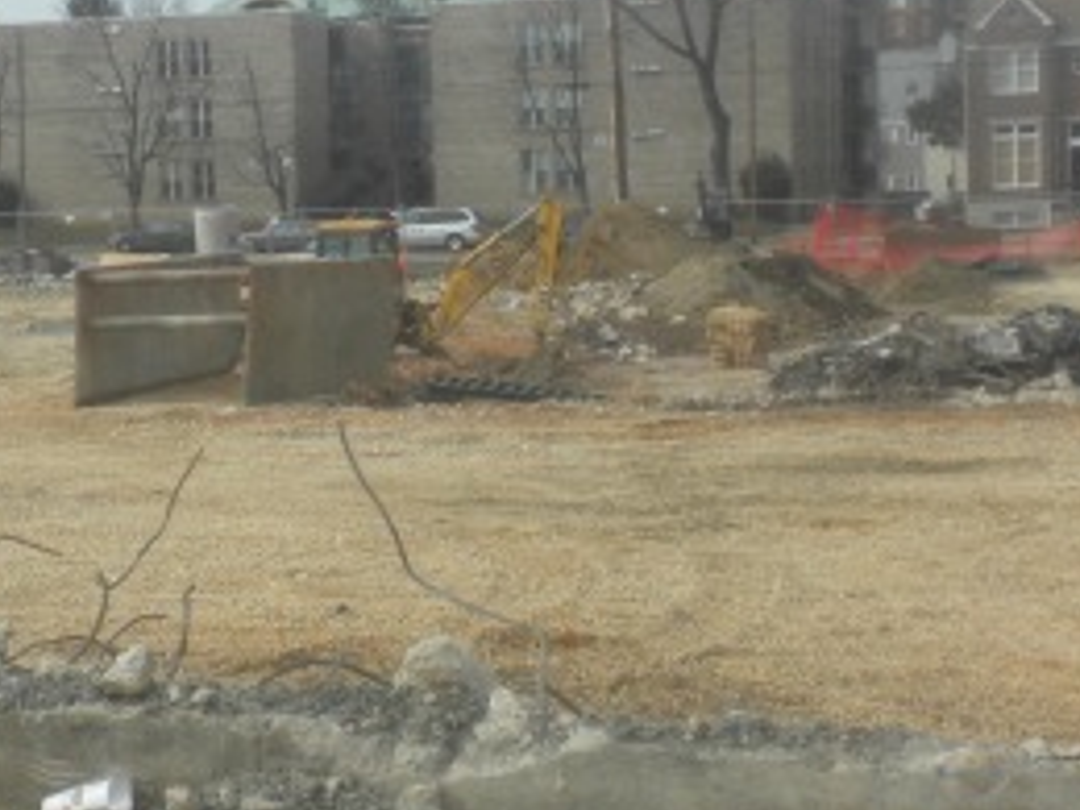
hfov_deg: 33.5
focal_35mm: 57
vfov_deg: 25.6
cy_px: 361
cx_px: 374
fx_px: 1778
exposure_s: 1/106
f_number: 10
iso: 64
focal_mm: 6.6
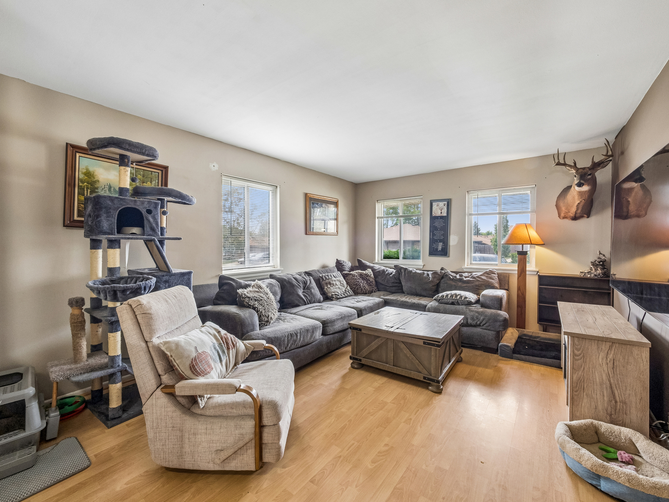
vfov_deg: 85.7
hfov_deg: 102.1
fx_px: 271
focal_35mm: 14
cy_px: 251
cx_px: 334
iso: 400
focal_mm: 7
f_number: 8
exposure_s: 1/13
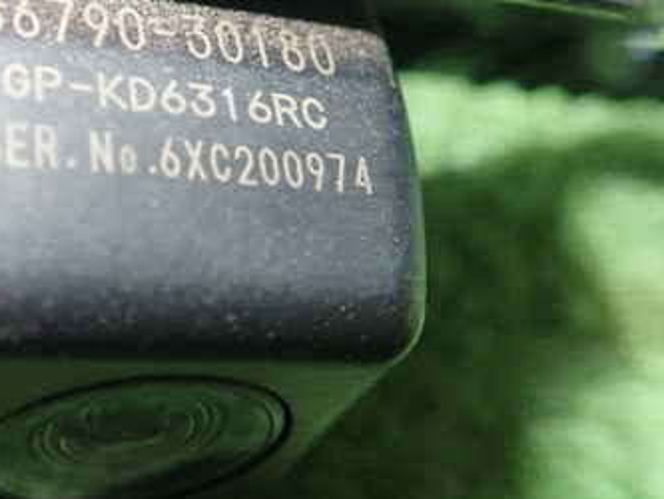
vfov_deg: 26.6
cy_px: 114
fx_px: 1036
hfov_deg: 34.6
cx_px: 146
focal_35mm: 54
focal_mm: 5.5
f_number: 2.3
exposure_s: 1/80
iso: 800
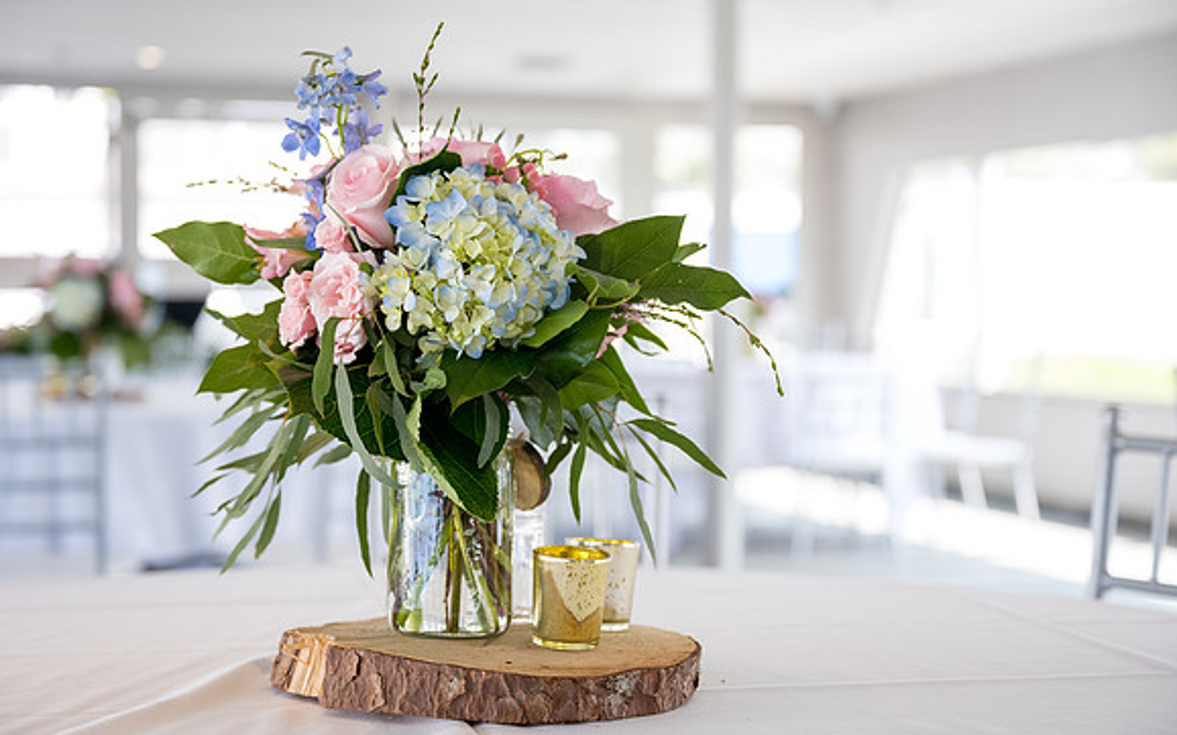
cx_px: 588
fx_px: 2085
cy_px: 378
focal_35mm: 65
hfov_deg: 31.5
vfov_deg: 20.0
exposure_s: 1/400
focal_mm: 61
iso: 500
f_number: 3.2
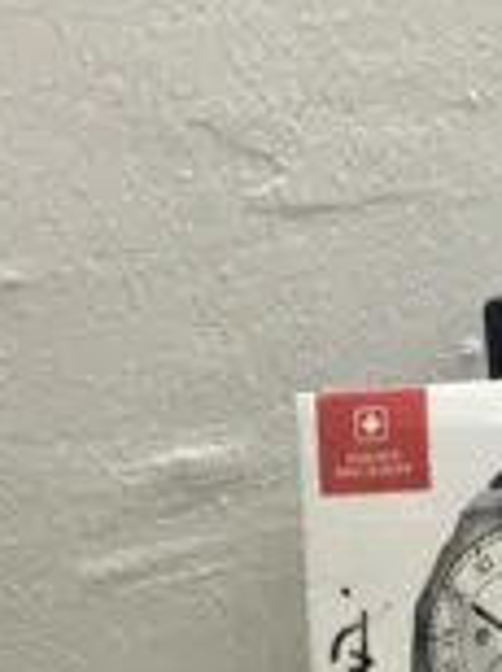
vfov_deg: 24.7
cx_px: 393
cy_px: 515
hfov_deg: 18.7
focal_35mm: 78
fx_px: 1512
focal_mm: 2.71
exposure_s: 1/33
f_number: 2.2
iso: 320
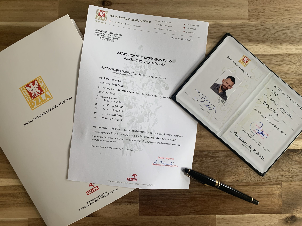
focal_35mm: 26
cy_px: 113
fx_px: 227
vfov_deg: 53.1
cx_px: 151
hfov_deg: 67.3
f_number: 1.8
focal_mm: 4.25
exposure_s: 1/89
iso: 100
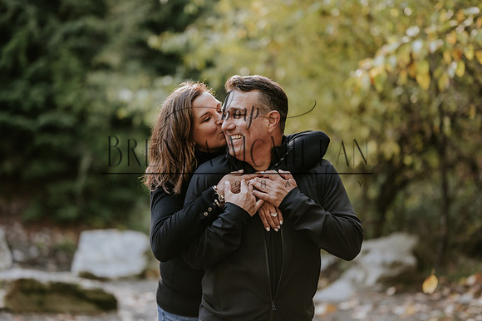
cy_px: 160
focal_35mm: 85
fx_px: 1137
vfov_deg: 16.1
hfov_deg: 23.9
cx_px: 241
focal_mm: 85
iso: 500
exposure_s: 1/1000
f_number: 1.8
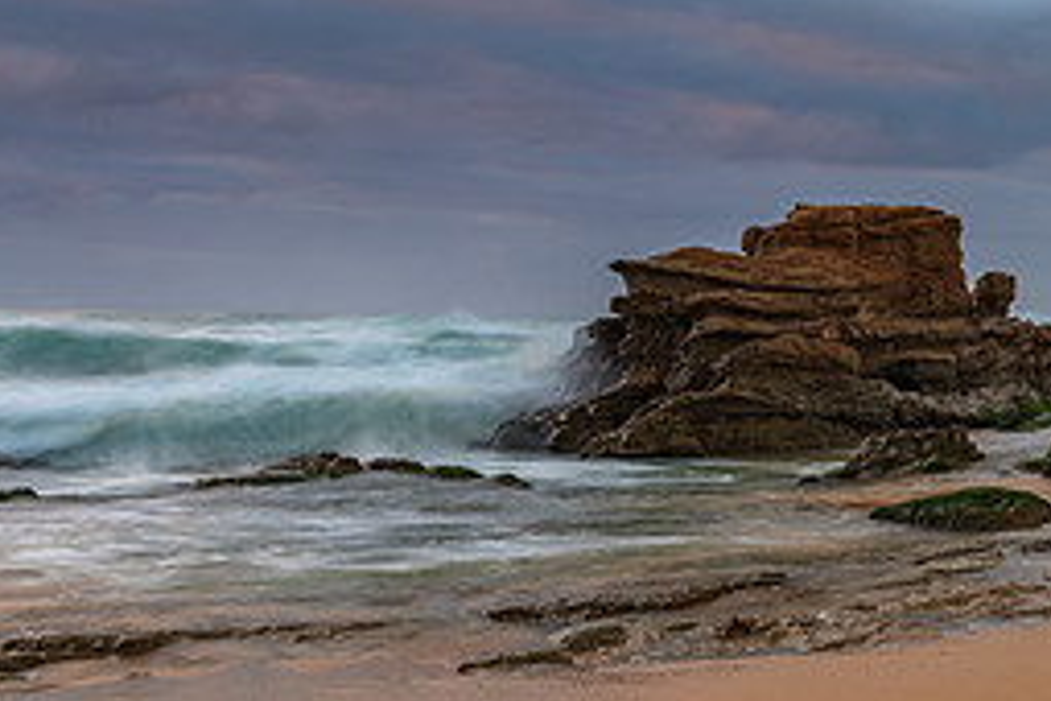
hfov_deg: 33.7
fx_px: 1635
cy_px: 89
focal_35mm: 56
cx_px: 948
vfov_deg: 23.6
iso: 80
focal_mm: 24
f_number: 8
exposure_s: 1
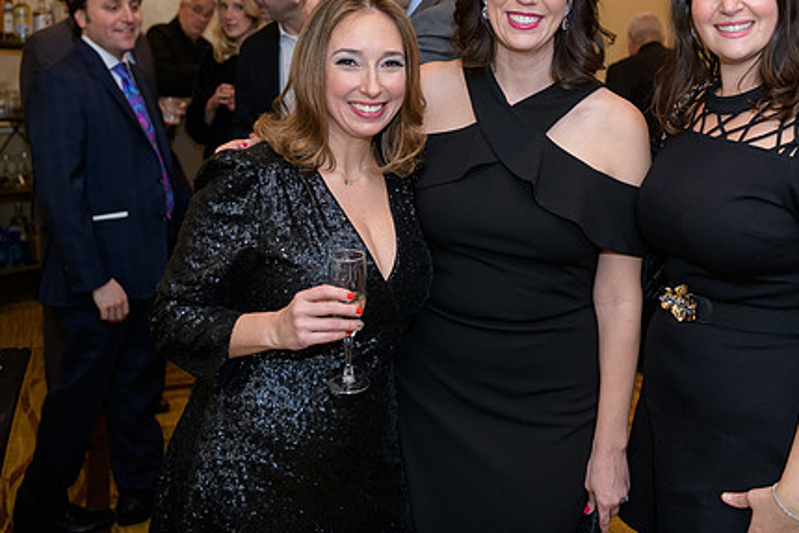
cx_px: 505
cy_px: 107
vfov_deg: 28.1
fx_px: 1043
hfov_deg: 41.6
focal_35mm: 47
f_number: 3.2
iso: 1600
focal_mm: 29
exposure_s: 1/100
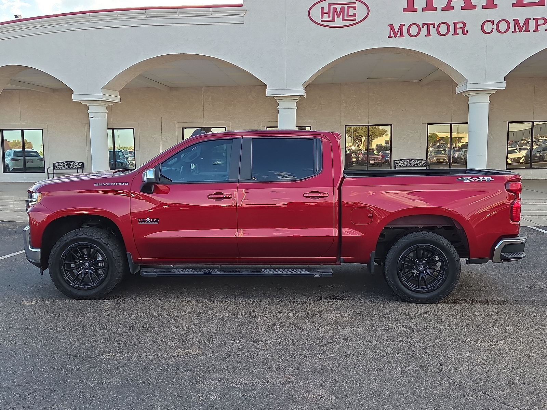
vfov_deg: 41.8
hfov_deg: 54.0
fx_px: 537
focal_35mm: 34
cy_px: 205
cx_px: 274
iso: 25
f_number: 1.8
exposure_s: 1/204
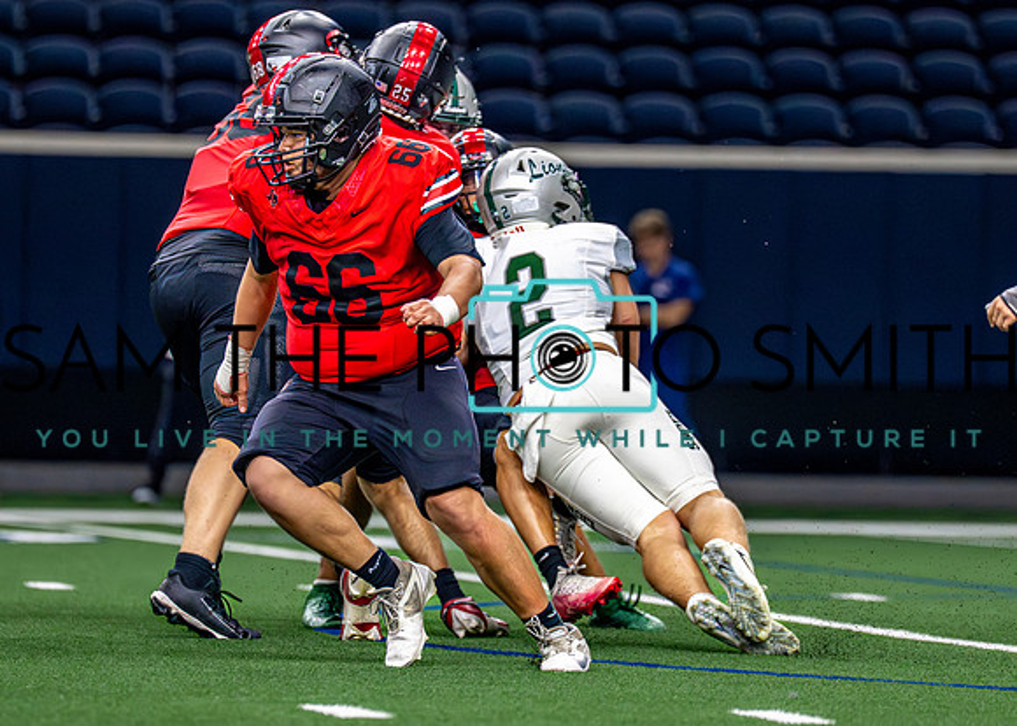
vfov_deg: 4.1
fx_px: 10233
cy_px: 414
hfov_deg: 5.7
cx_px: 526
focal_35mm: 354
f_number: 2.8
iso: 5000
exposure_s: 1/2000
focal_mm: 194
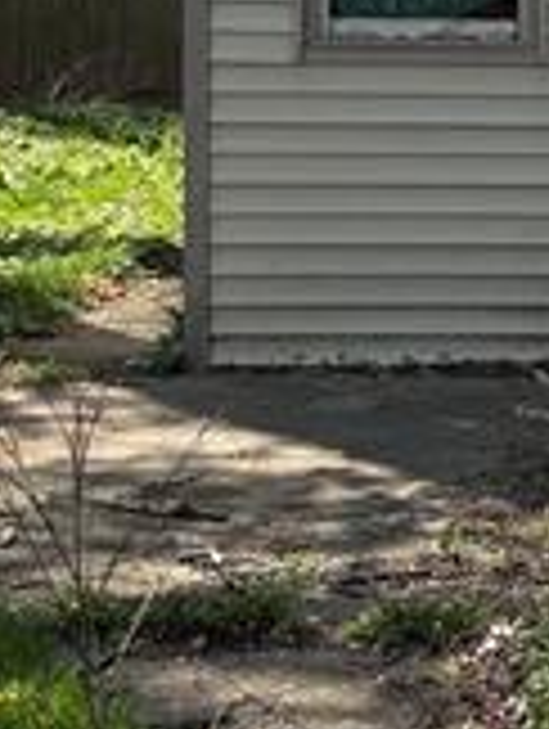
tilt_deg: -4.9
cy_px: 117
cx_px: 702
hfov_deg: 11.8
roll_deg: -1.0
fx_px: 2594
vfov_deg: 15.9
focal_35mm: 123
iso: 50
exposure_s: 1/1706
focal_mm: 5.96
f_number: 1.6
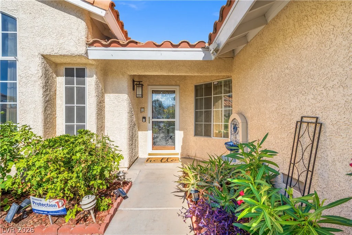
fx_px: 156
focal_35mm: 16
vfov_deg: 73.8
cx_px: 176
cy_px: 118
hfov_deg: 96.7
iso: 200
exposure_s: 1/320
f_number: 9
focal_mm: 16
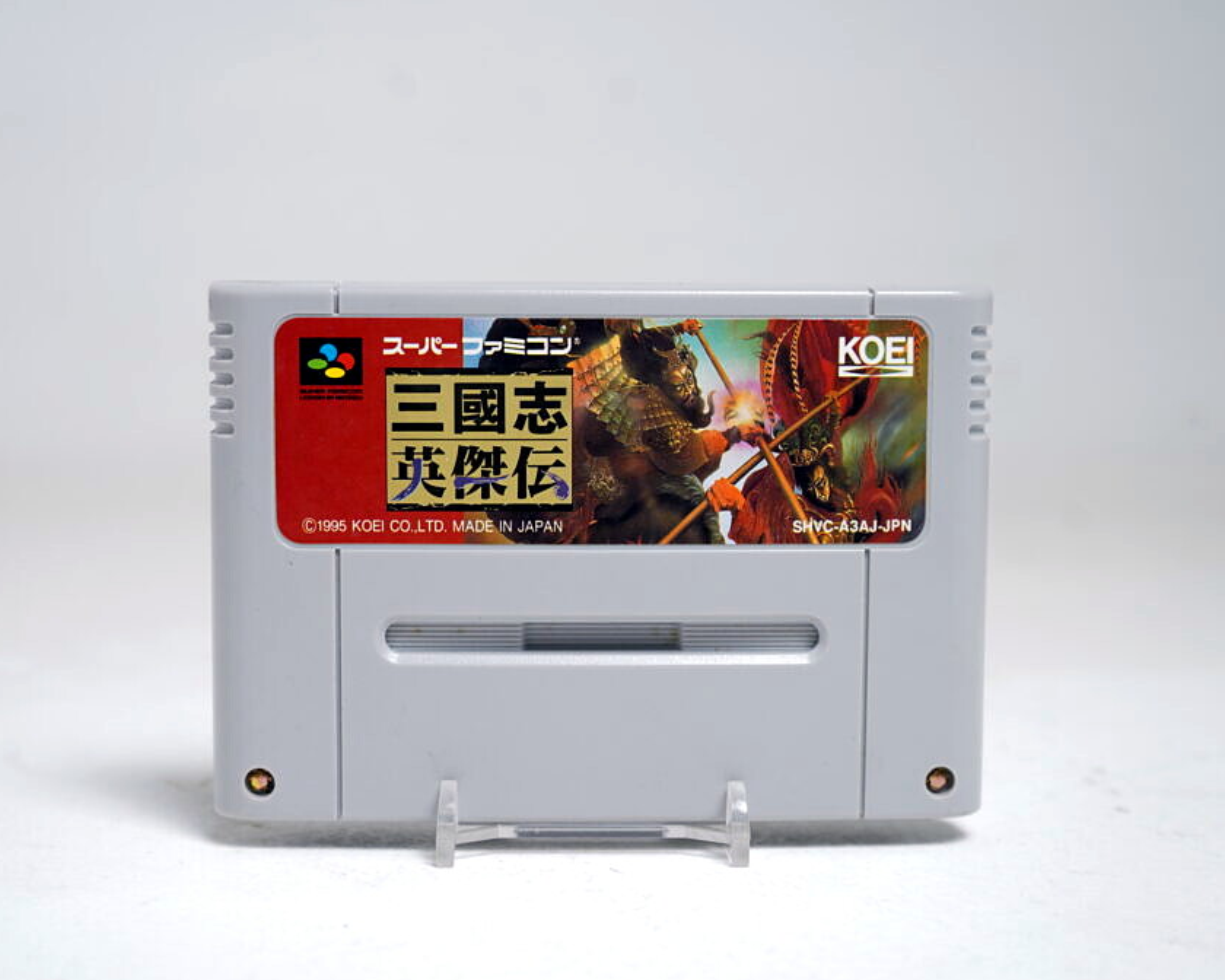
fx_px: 1994
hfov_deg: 34.1
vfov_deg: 27.6
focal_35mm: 55
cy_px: 512
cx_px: 586
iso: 64
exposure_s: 1/6
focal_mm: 41
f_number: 5
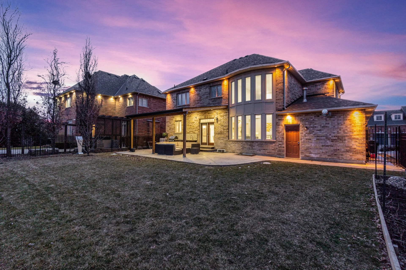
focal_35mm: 15
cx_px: 203
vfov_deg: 77.3
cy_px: 135
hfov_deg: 100.4
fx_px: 169
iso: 160
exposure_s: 1/2.5
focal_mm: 10
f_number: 13
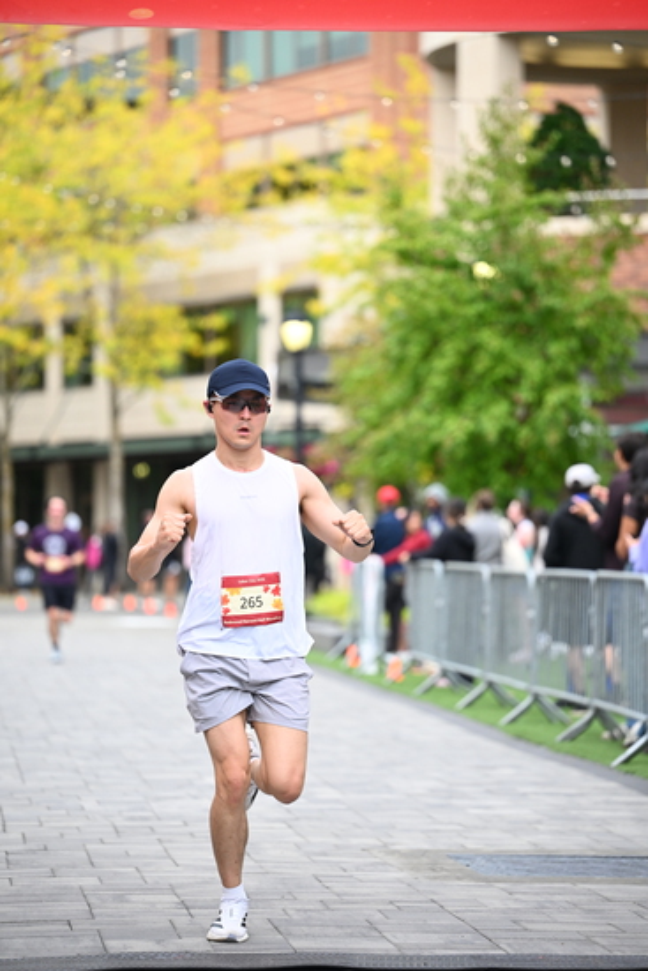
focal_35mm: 130
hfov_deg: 10.6
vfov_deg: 15.8
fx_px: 3508
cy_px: 486
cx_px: 324
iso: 1000
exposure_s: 1/2000
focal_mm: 130
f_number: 2.8
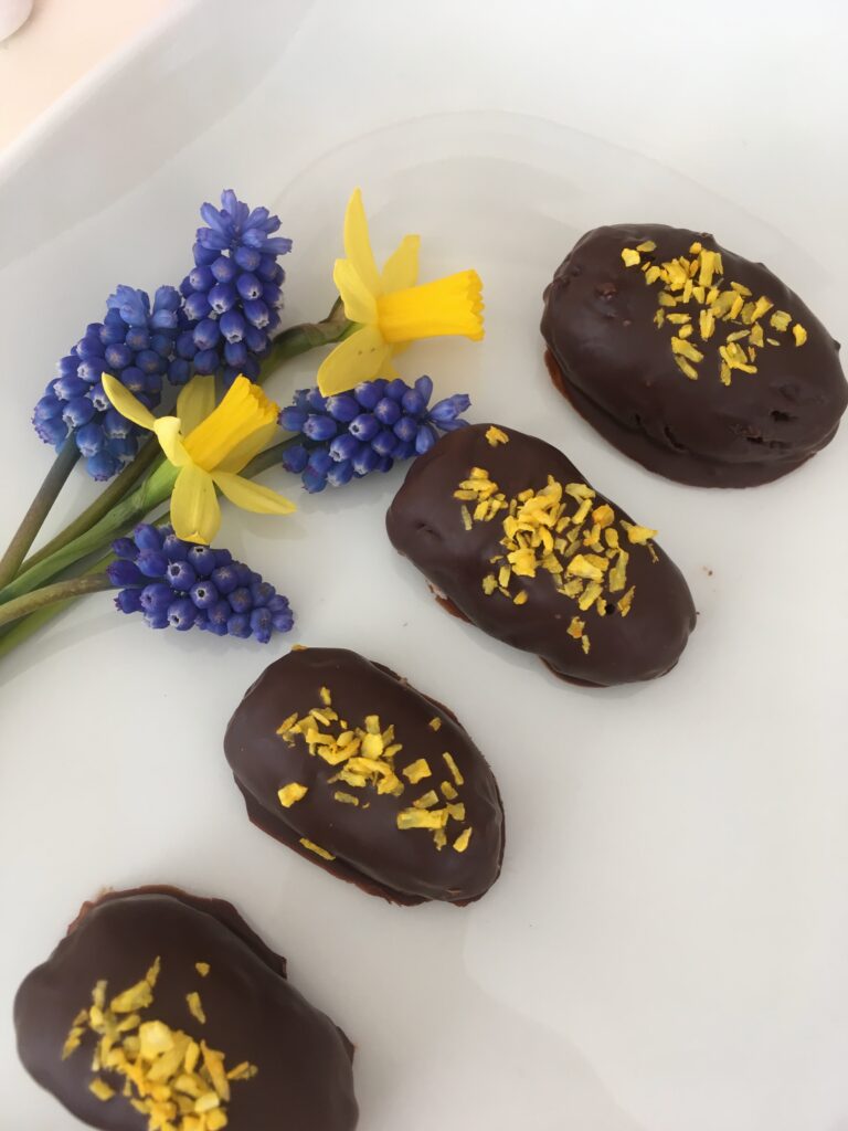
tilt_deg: -76.8
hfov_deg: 48.2
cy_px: 566
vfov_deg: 61.7
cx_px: 424
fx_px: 947
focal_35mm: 29
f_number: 2.2
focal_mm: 4.15
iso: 25
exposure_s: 1/33
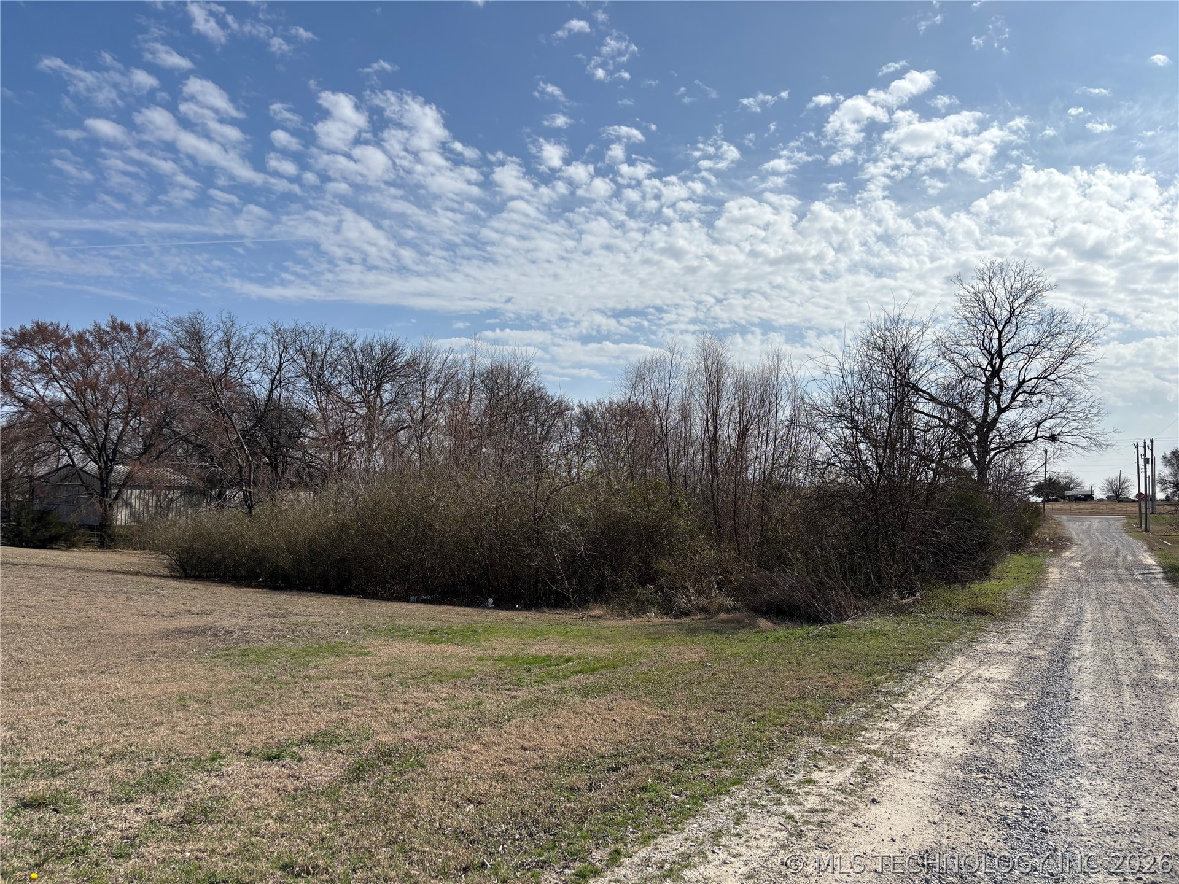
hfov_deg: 67.3
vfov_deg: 53.1
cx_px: 590
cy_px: 442
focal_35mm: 26
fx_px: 886
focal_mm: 5.96
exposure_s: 1/8333
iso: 50
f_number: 1.6
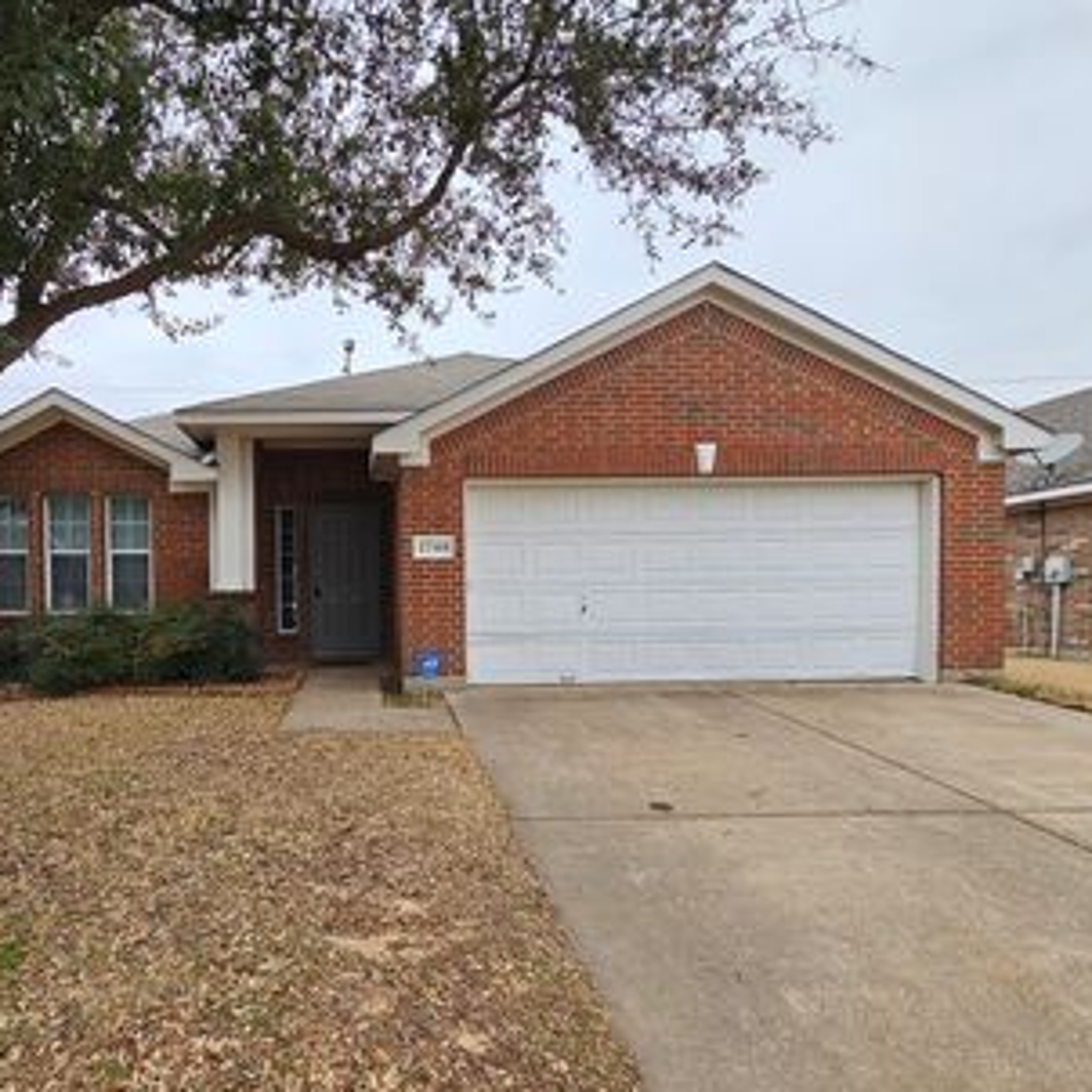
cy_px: 620
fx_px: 678
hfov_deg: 75.1
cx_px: 358
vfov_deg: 77.3
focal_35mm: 19
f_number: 2.2
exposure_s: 1/1250
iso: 50
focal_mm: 2.2
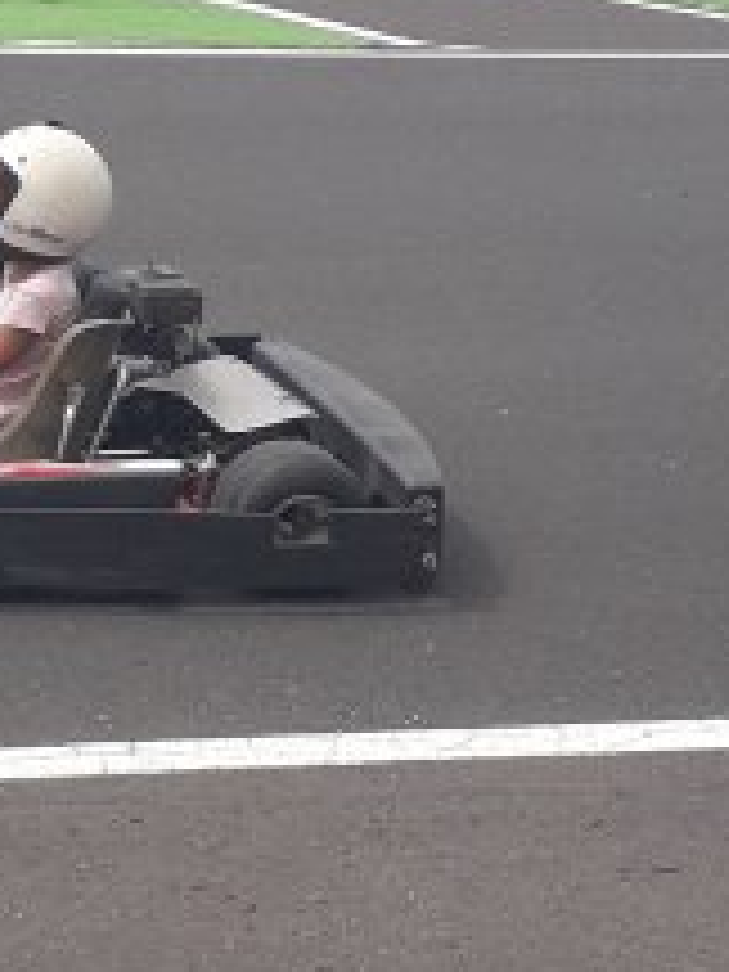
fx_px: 2106
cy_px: 216
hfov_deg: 19.4
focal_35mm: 75
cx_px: 117
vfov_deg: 25.6
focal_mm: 3.6
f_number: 1.9
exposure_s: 1/1499
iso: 40
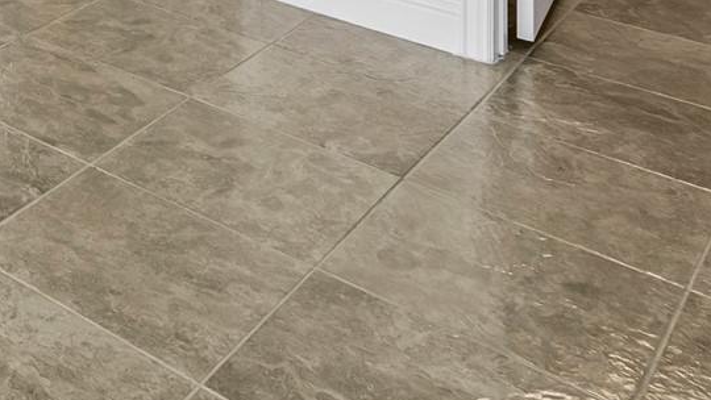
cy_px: -461
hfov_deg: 26.8
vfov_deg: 15.2
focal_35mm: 59
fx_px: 1113
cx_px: -320
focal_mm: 14
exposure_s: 1/8
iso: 640
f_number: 8
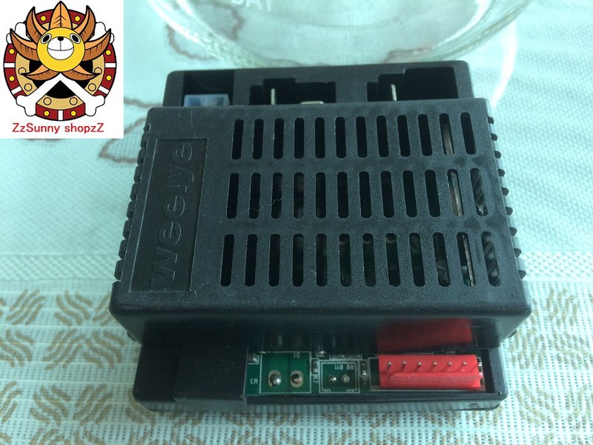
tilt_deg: -63.1
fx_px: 497
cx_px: 296
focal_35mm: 29
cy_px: 222
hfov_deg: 61.7
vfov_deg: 48.2
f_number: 2.2
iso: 100
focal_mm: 4.15
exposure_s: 1/33
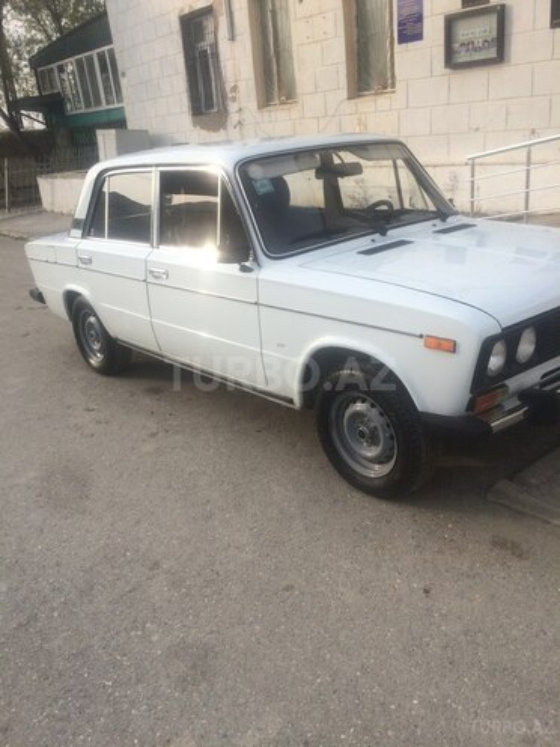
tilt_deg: -22.5
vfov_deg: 61.7
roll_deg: +5.2
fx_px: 626
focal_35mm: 29
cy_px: 374
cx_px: 280
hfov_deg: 48.2
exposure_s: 1/1172
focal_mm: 4.15
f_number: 2.2
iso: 32
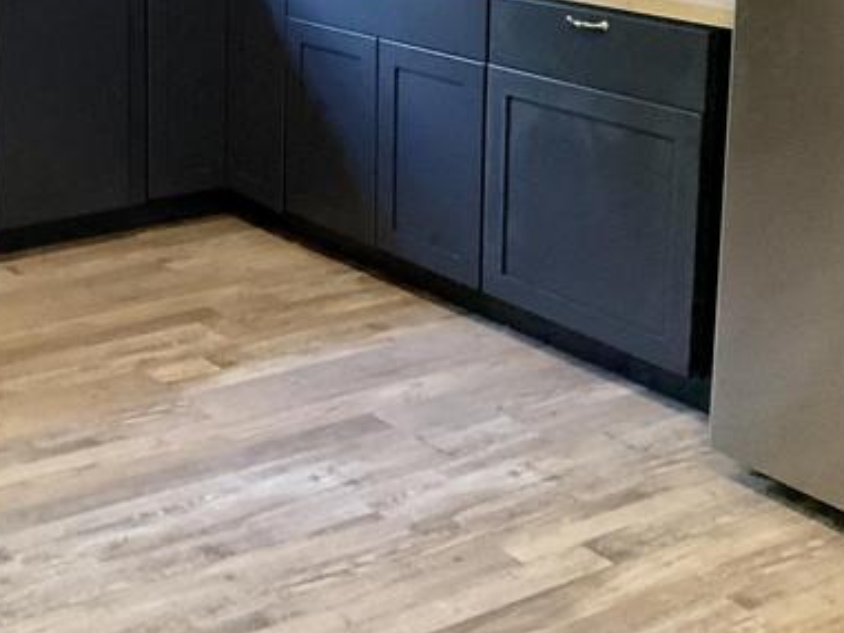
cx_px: -41
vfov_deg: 21.9
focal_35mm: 65
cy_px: 15
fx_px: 1585
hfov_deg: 27.7
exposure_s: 1/60
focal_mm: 3
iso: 250
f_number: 1.8
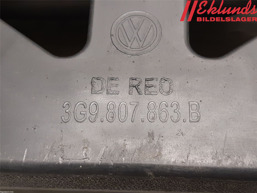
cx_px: 128
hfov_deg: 67.3
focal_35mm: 26
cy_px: 96
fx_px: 193
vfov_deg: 53.1
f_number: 1.7
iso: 250
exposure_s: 1/33
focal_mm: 3.93
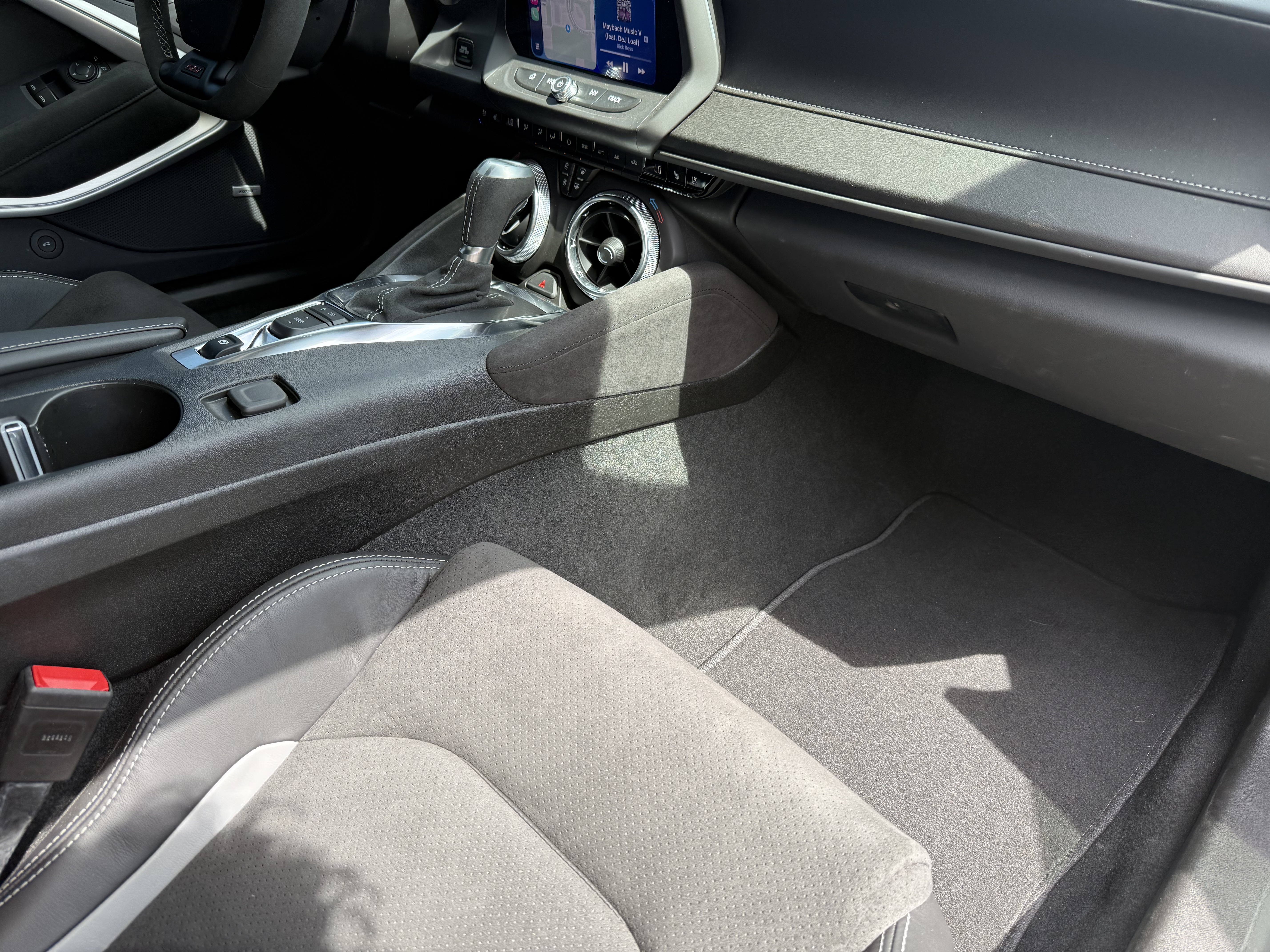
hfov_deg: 71.6
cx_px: 635
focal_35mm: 24
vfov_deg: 56.8
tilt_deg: -33.0
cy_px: 476
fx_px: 881
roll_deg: -4.8
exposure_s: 1/497
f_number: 1.78
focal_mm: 6.76
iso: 80
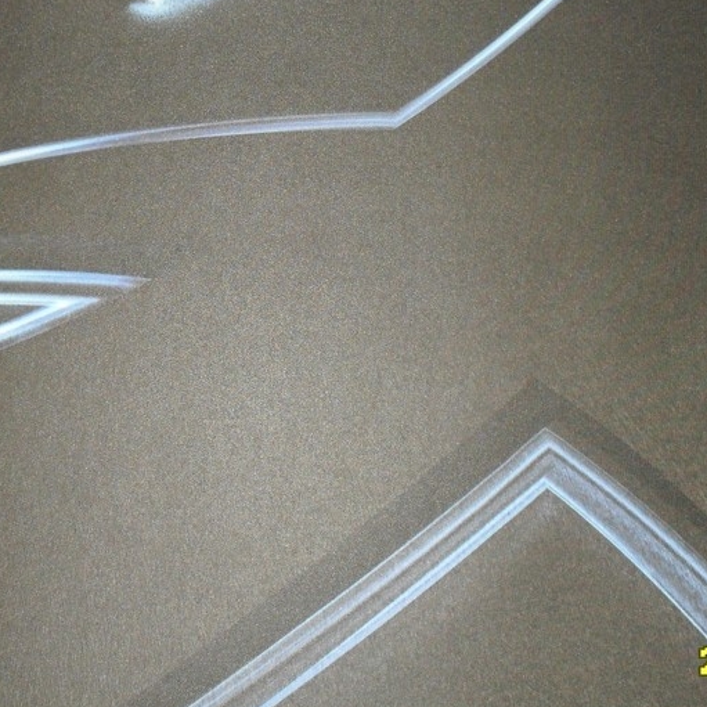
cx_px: 274
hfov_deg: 27.6
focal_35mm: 62
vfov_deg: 27.5
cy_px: 232
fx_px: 1433
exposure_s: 1/45
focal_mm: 6.3
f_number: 3.2
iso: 200
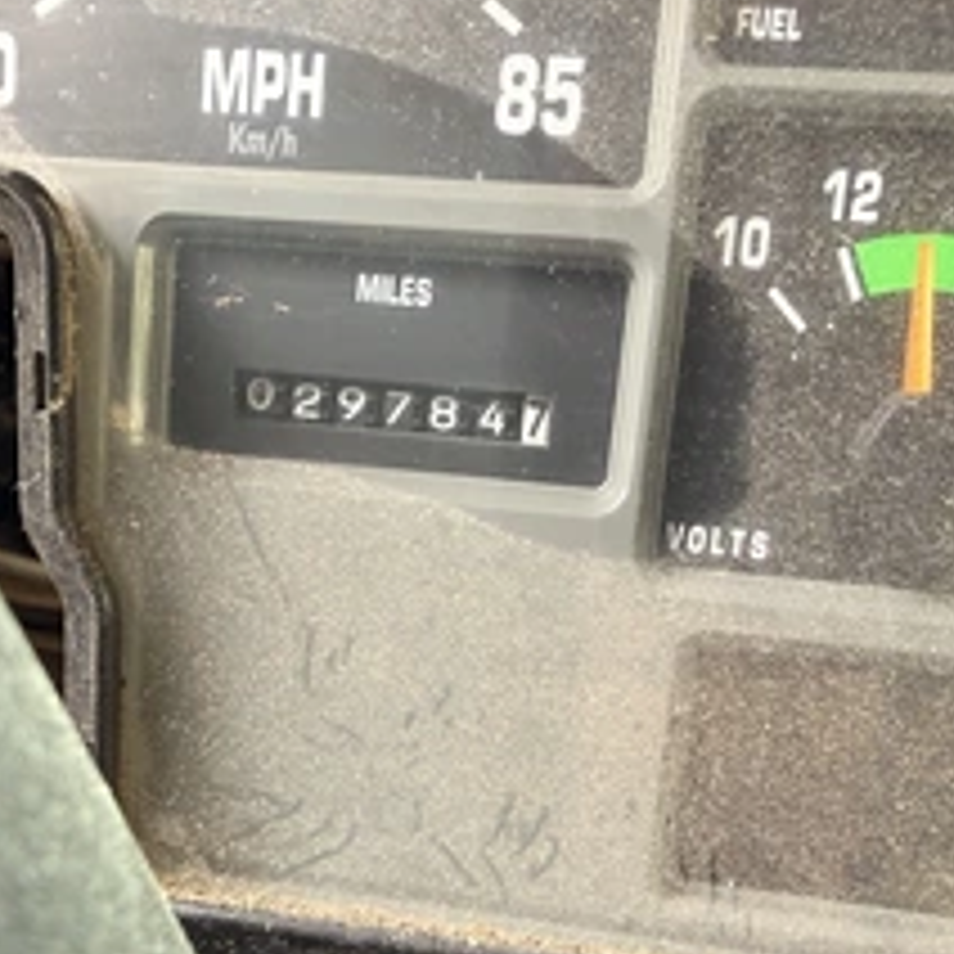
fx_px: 1247
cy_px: 639
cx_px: 558
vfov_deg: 41.3
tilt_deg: -27.8
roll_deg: -1.9
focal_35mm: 40
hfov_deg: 41.7
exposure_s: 1/79
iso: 320
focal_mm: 2.22
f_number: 2.2
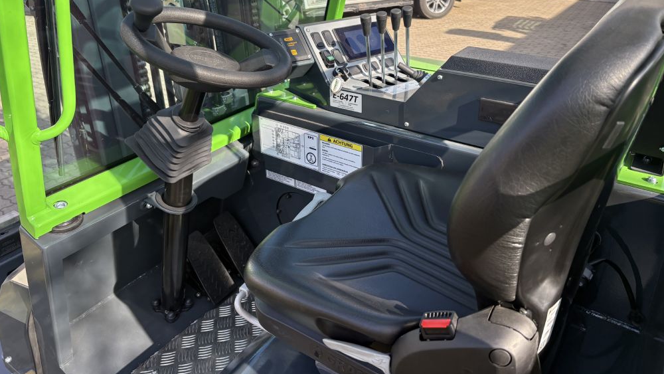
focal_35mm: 29
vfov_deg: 39.7
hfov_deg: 66.1
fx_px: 511
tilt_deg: -20.7
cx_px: 335
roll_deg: +0.4
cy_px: 122
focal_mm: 5.96
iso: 64
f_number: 1.6
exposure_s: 1/801
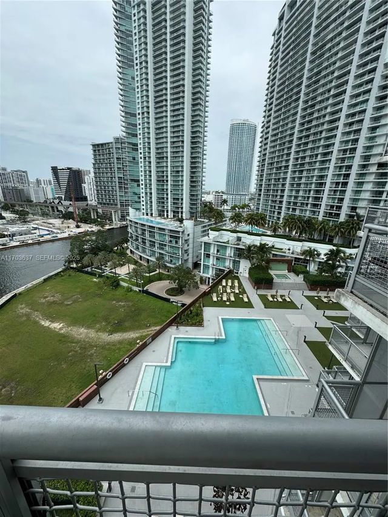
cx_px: 194
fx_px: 209
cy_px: 258
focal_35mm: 14
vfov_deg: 102.1
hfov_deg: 85.7
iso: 50
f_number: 2.2
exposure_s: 1/1420
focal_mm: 2.22
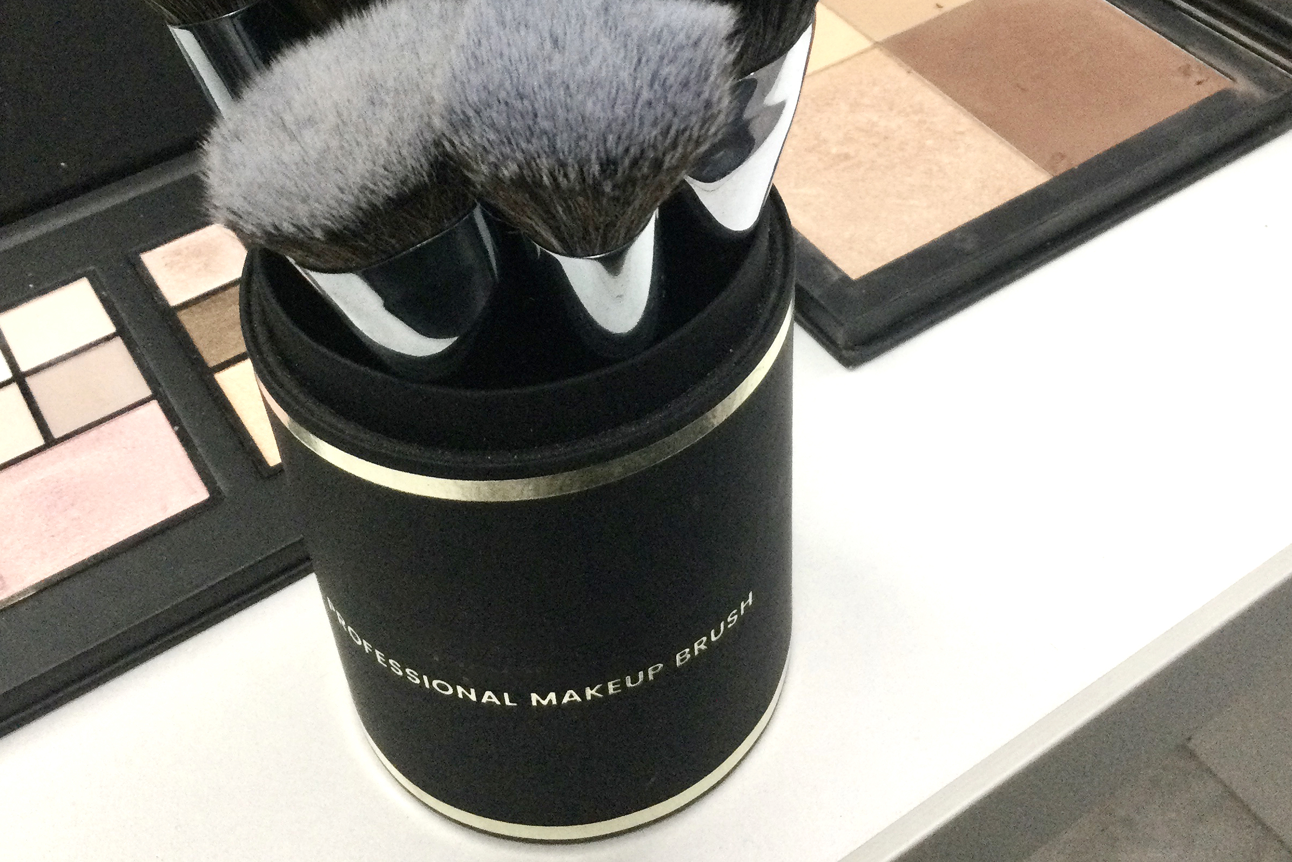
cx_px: 659
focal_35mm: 44
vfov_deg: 29.7
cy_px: 159
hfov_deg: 44.5
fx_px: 1579
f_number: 2.4
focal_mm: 3.3
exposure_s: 1/33
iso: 50
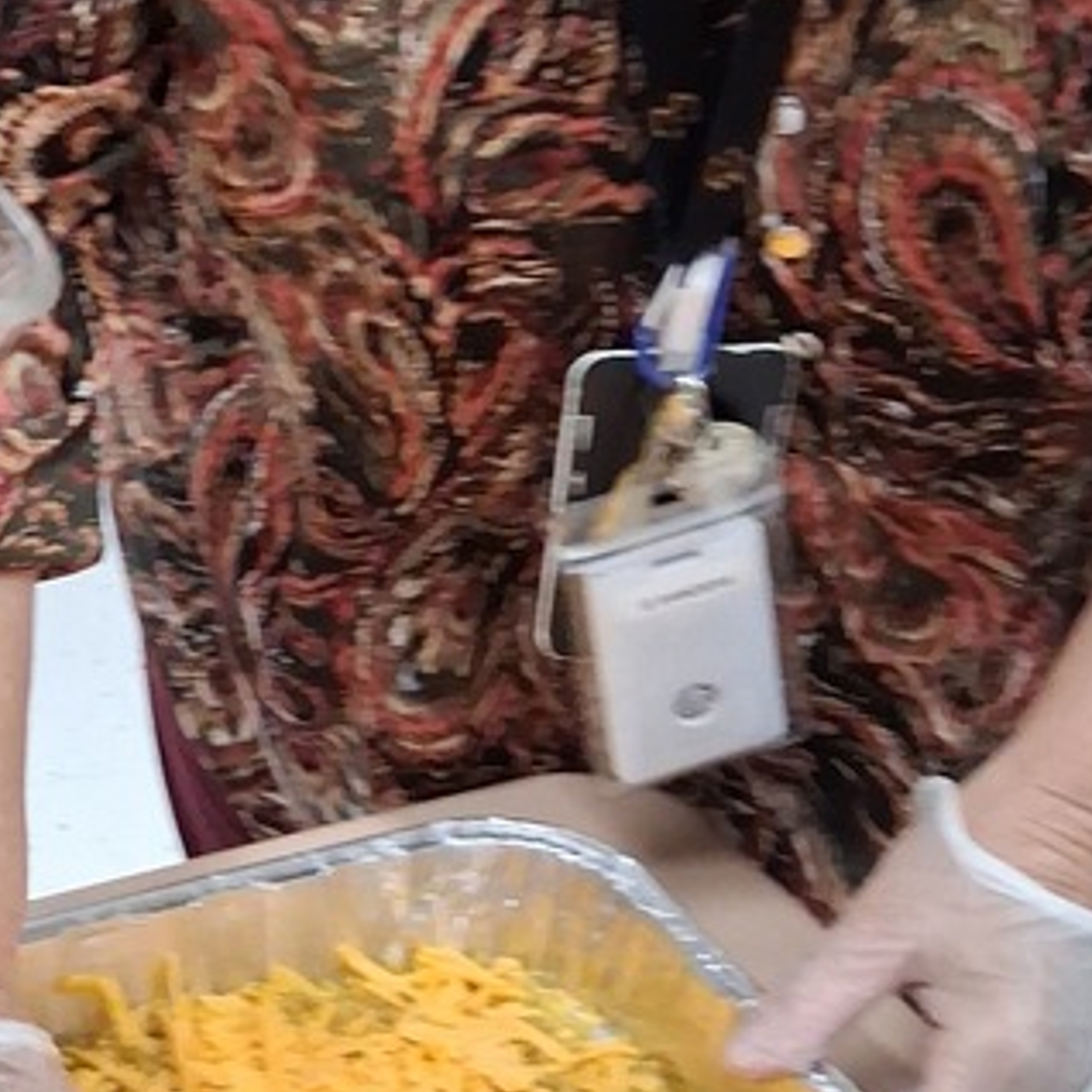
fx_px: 2641
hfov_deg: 22.1
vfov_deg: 23.3
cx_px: -100
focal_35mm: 74
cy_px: 481
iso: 500
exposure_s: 1/100
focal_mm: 3.98
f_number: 1.8
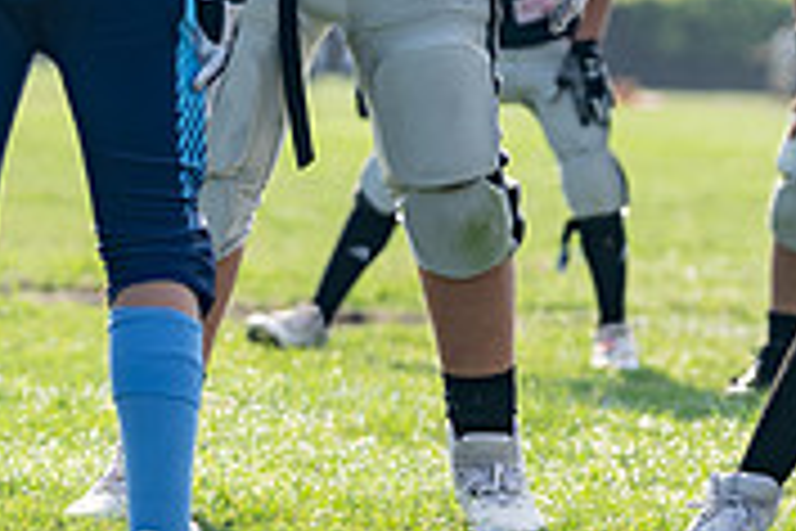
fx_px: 7805
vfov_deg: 3.9
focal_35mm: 353
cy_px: -196
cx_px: 823
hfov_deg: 5.8
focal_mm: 108
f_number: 3.5
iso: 100
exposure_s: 1/1000
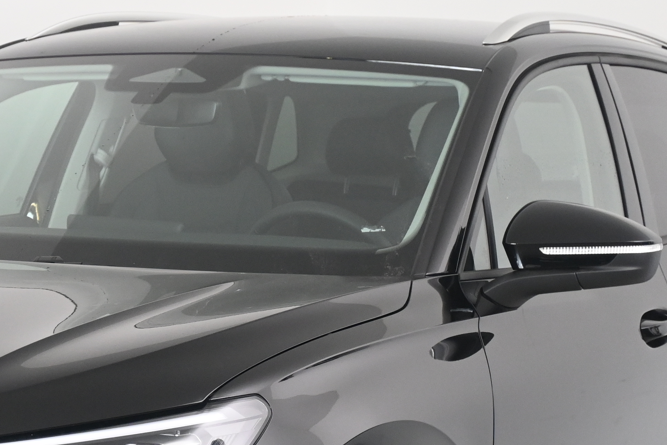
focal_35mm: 129
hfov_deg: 15.7
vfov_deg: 10.5
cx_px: 94
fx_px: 2390
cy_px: 457
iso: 800
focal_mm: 30
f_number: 4.8
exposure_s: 1/50
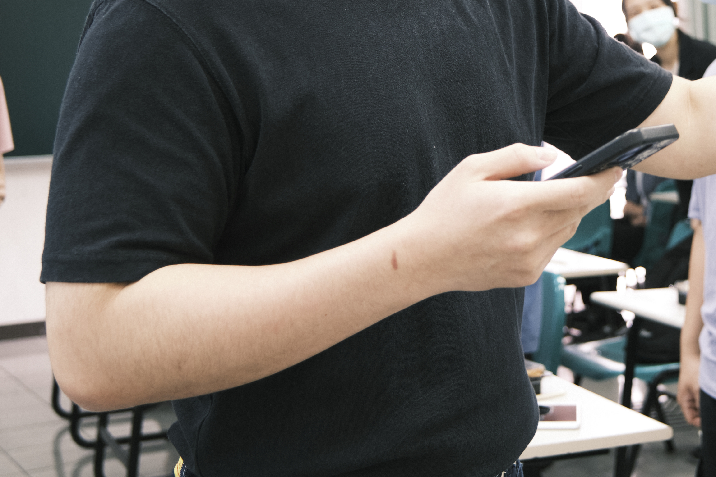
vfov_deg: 21.3
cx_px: 611
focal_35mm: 62
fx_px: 1233
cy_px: 24
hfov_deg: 31.2
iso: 640
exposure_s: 1/58
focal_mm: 20
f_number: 2.8
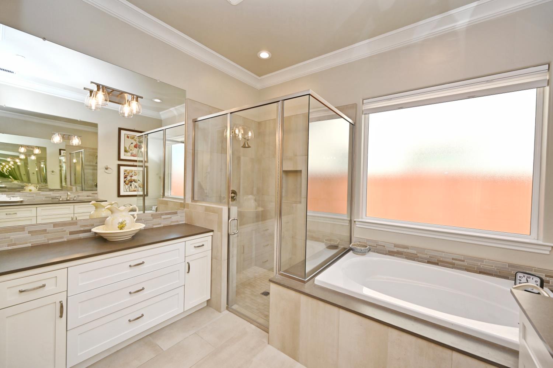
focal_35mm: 14
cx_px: 276
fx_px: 215
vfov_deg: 81.1
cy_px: 184
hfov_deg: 104.3
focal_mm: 14
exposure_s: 1/125
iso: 180
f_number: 5.6
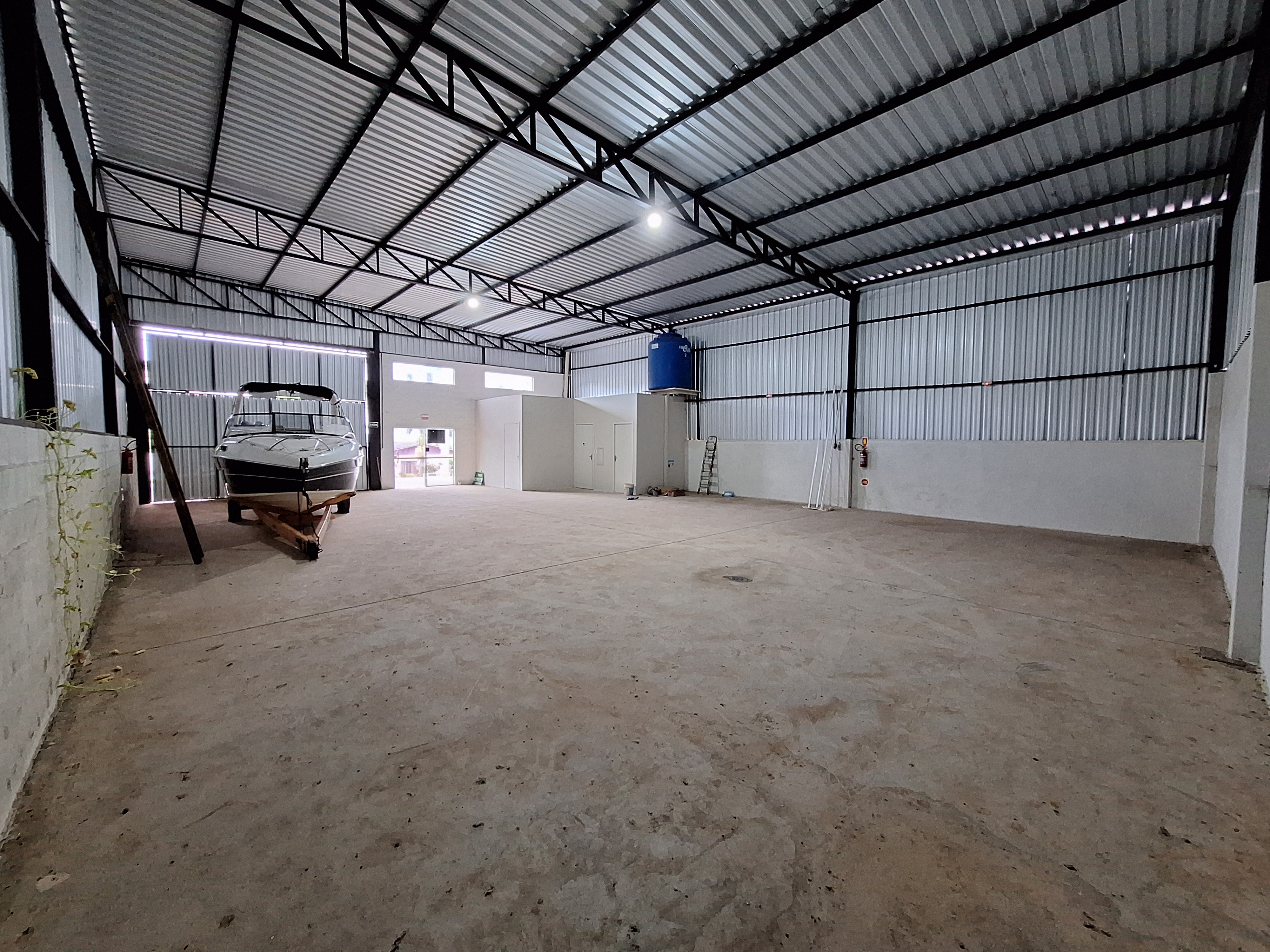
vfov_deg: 89.9
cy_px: 476
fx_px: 477
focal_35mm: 13
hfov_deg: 106.2
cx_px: 635
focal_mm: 1.74
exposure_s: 1/24
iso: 320
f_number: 2.2
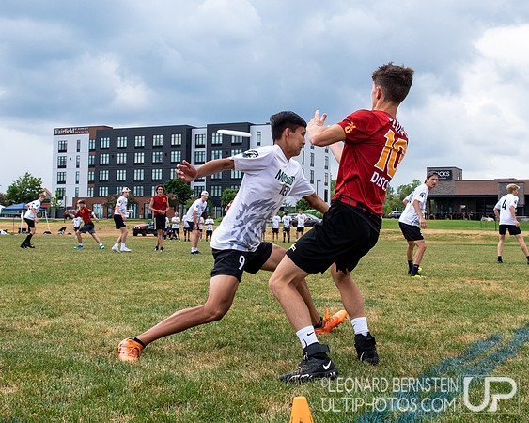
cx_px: 270
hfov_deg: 36.4
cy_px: 165
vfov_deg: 29.4
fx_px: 804
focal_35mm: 51
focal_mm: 22
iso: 800
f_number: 8
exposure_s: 1/640
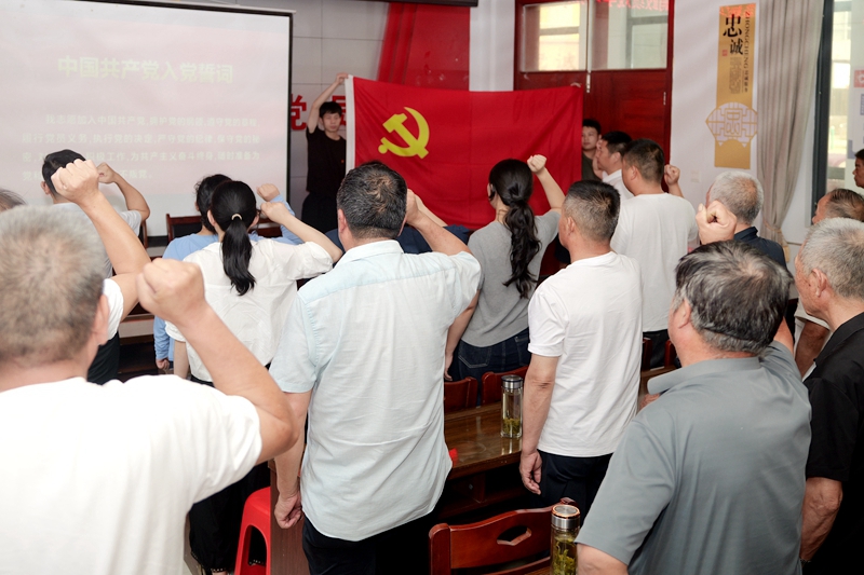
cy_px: 288
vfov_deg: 46.4
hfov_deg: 65.5
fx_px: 672
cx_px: 432
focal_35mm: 28
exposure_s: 1/200
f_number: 2.8
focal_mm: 28
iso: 400
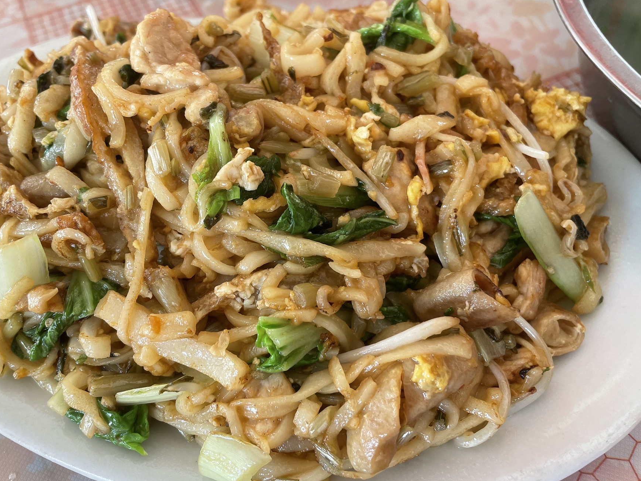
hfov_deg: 59.7
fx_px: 556
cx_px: 278
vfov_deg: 46.8
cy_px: 234
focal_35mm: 30
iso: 100
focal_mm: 4.2
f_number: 1.6
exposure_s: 1/121
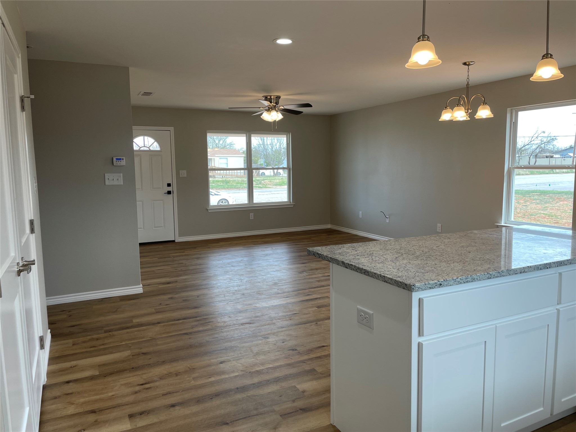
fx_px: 433
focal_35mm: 26
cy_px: 216
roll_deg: +0.6
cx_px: 288
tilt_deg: -5.8
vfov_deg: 53.1
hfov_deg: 67.3
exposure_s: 1/123
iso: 32
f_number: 1.6
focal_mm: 4.2
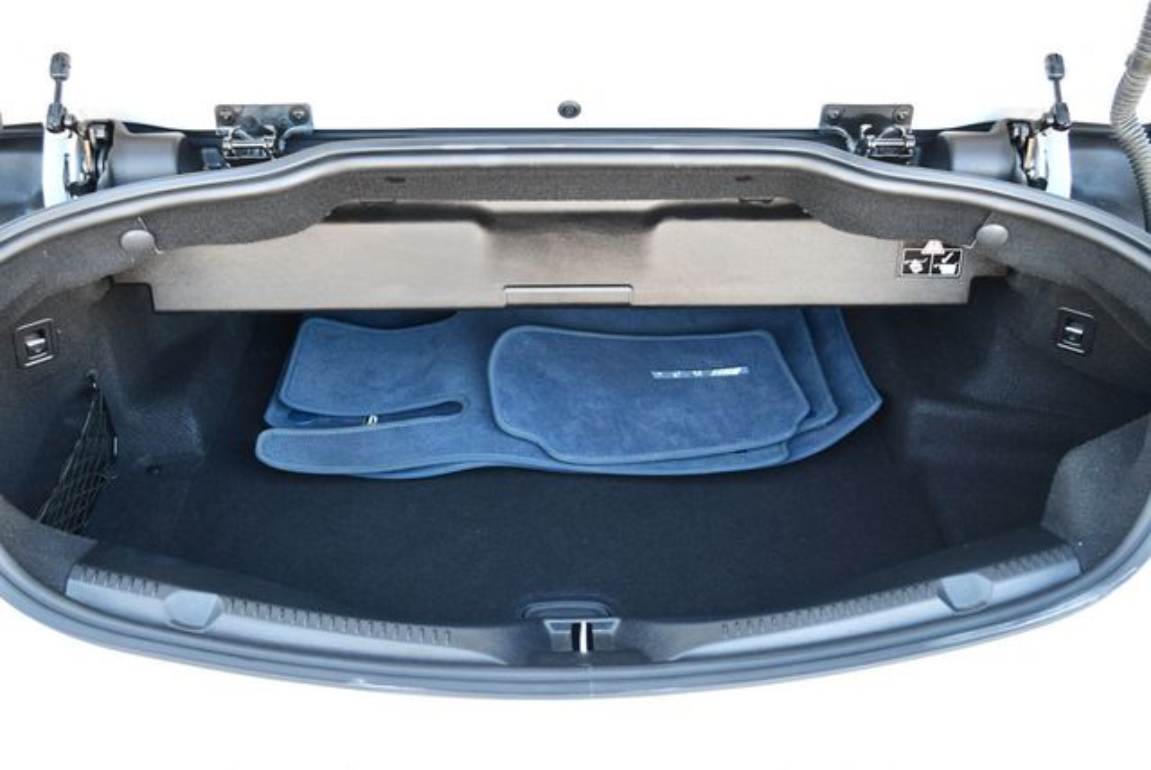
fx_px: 1152
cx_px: 576
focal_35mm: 36
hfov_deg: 53.1
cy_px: 385
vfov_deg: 36.9
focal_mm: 18
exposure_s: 1/125
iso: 800
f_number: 3.5
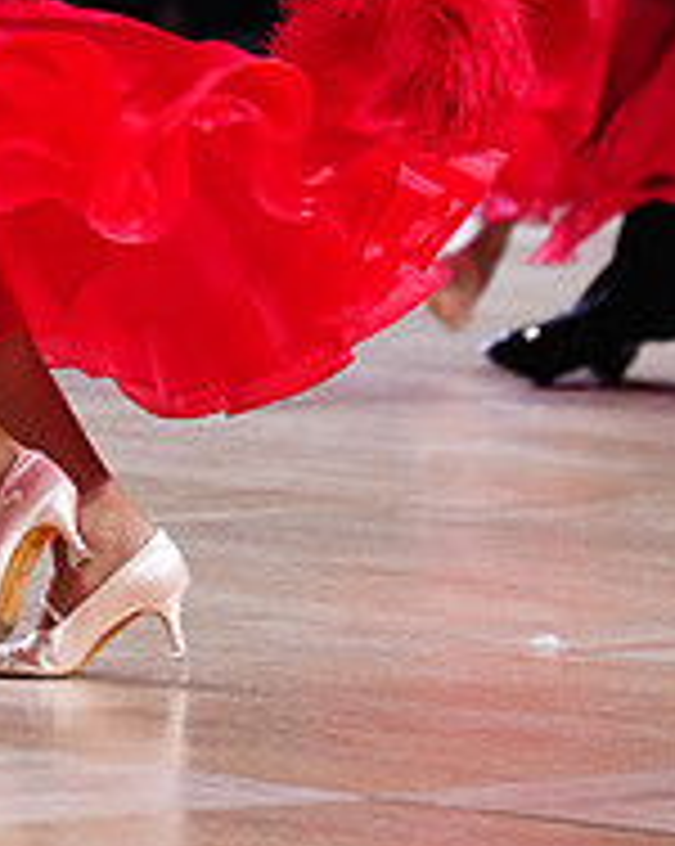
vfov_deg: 3.4
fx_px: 14082
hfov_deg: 2.7
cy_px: -189
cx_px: 20
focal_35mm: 563
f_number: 2.8
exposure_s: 1/500
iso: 2000
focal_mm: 194
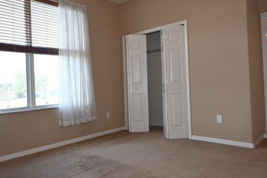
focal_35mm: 29
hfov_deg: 63.6
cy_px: 82
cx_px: 140
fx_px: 215
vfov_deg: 44.9
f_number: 4
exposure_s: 1/60
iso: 280
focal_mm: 12
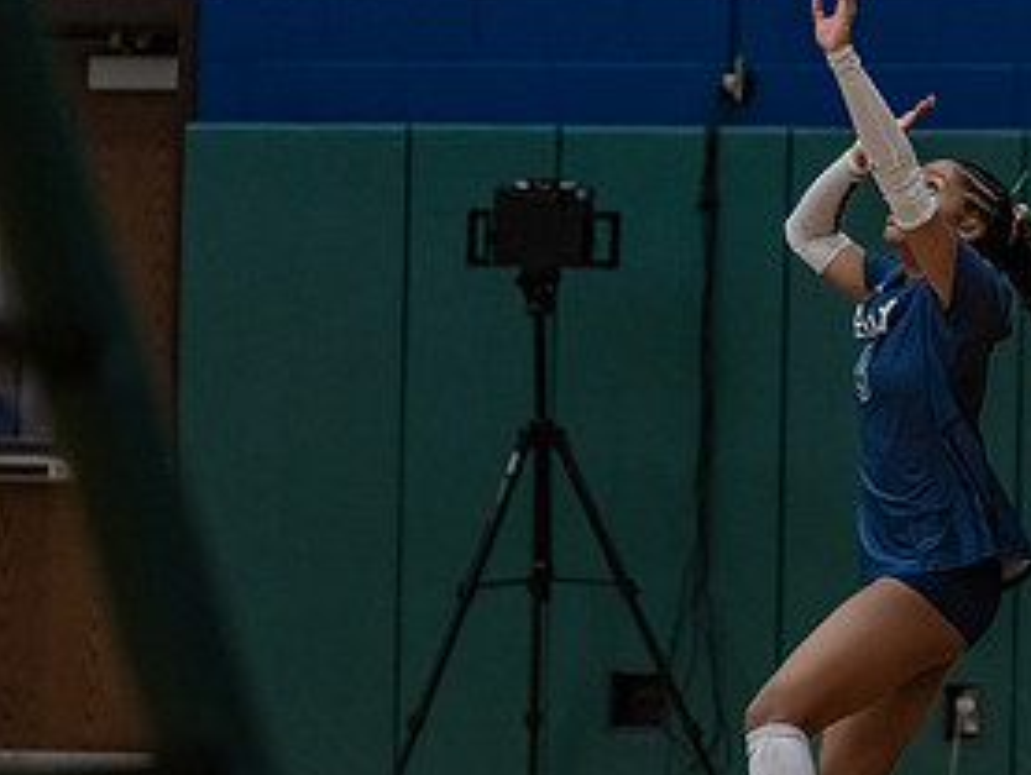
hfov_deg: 5.8
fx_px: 10105
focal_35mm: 339
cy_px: 326
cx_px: 949
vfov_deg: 4.4
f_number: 2.8
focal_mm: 158
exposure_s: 1/1000
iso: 2500
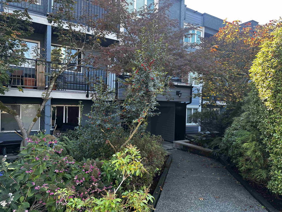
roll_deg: -1.5
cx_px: 141
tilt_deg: -2.4
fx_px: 196
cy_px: 106
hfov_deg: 71.6
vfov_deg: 56.8
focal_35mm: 24
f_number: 1.78
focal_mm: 6.86
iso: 80
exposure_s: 1/152
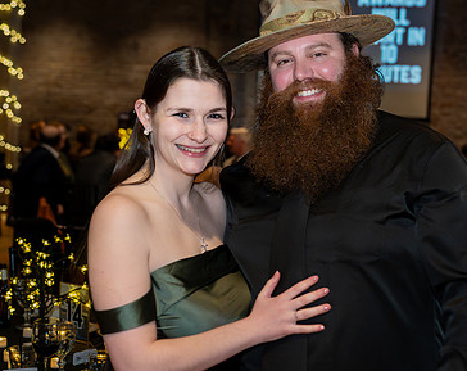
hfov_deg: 26.4
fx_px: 992
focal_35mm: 72
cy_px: 218
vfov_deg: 21.1
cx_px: 296
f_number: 2.8
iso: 6400
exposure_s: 1/400
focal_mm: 35
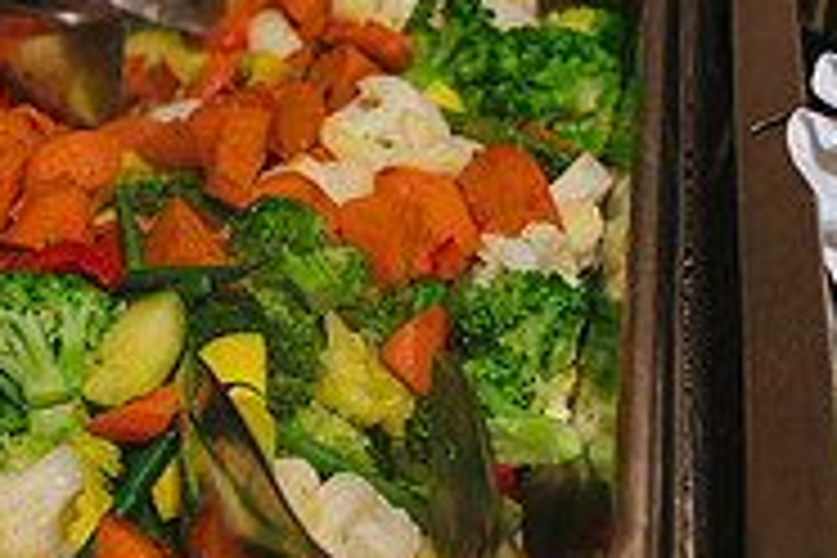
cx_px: 108
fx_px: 2534
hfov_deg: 18.5
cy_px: 326
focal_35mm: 109
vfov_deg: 12.6
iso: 800
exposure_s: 1/160
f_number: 4
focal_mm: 35
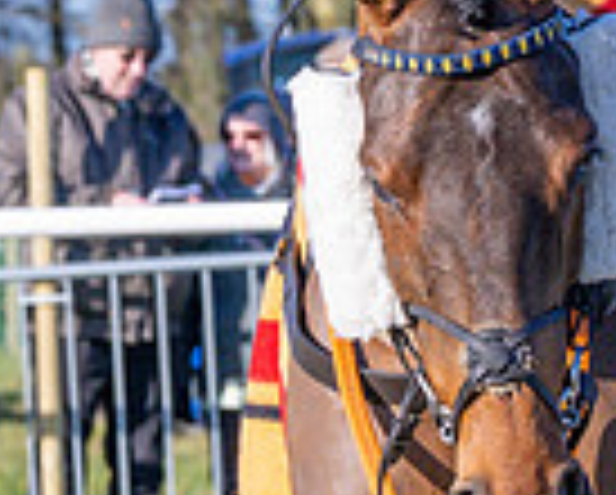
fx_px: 11319
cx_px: 1000
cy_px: 644
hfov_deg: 3.1
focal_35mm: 620
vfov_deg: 2.5
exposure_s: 1/1250
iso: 400
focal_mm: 92
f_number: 5
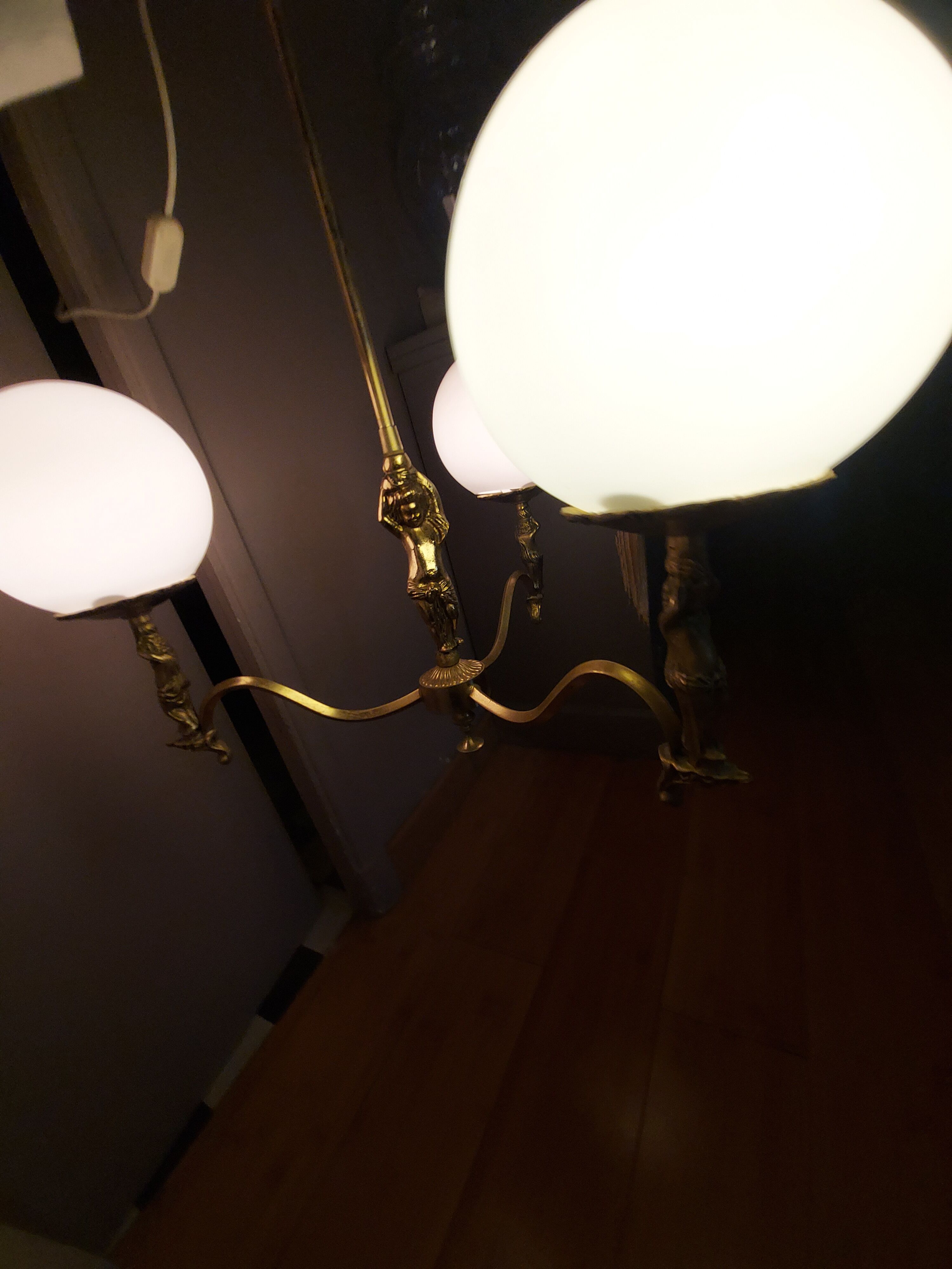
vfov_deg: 106.2
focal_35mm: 13
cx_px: 476
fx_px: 477
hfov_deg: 89.9
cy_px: 634
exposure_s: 1/100
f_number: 2.2
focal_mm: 1.74
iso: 80
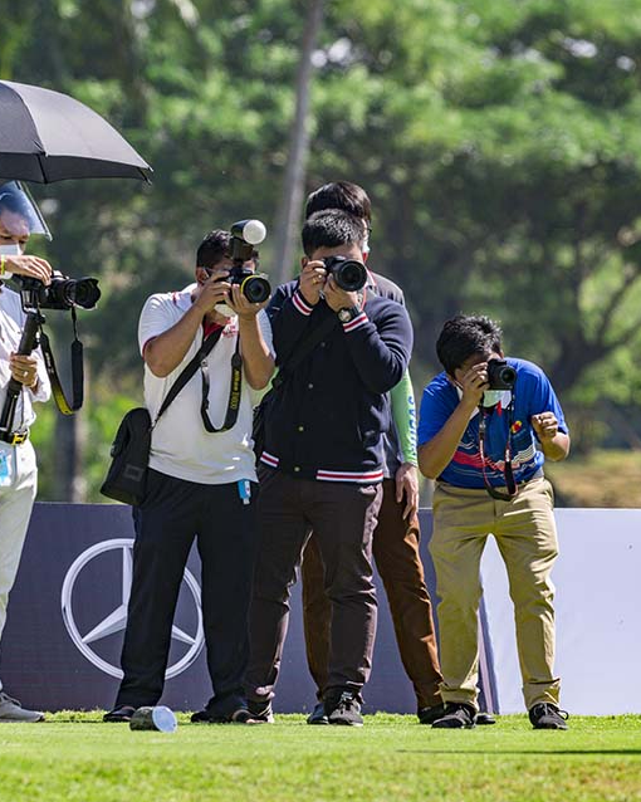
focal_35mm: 565
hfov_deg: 2.7
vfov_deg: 3.4
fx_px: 13405
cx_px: 323
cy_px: 401
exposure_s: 1/1600
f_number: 7.1
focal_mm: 400
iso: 800
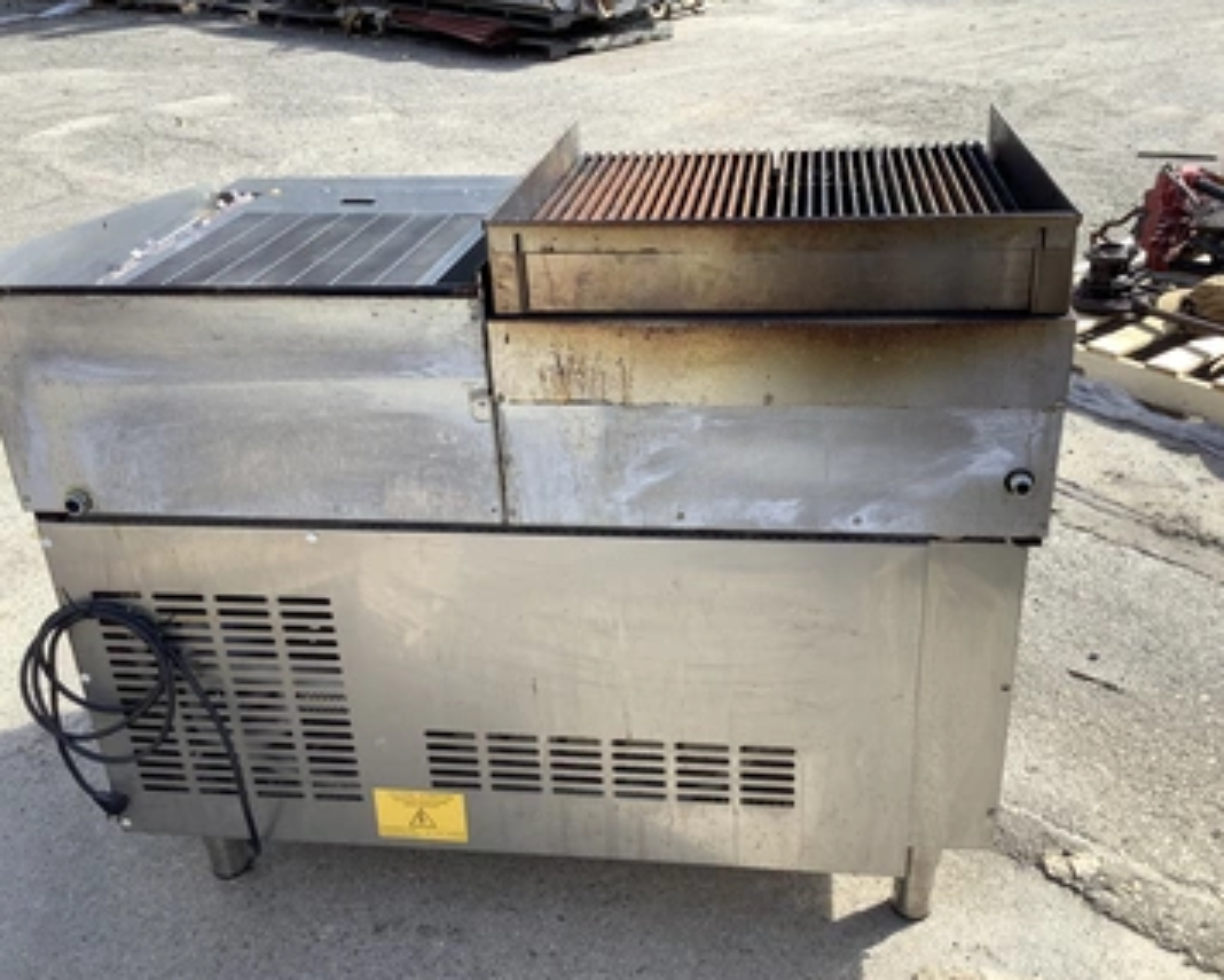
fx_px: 1232
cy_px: 499
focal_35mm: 34
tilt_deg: -29.0
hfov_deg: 52.8
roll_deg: +4.4
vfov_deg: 43.4
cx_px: 605
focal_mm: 3.3
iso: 25
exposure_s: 1/440
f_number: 2.4
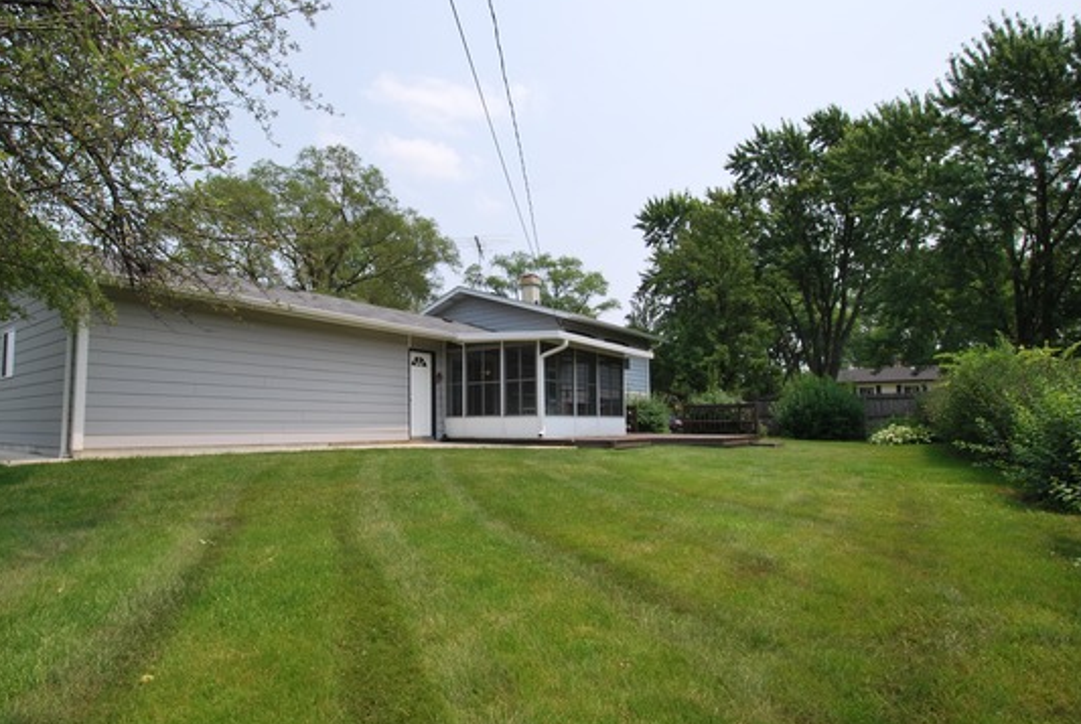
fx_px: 541
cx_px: 475
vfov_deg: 67.5
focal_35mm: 18
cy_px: 371
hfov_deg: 89.5
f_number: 10
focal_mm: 10
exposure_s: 1/250
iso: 200
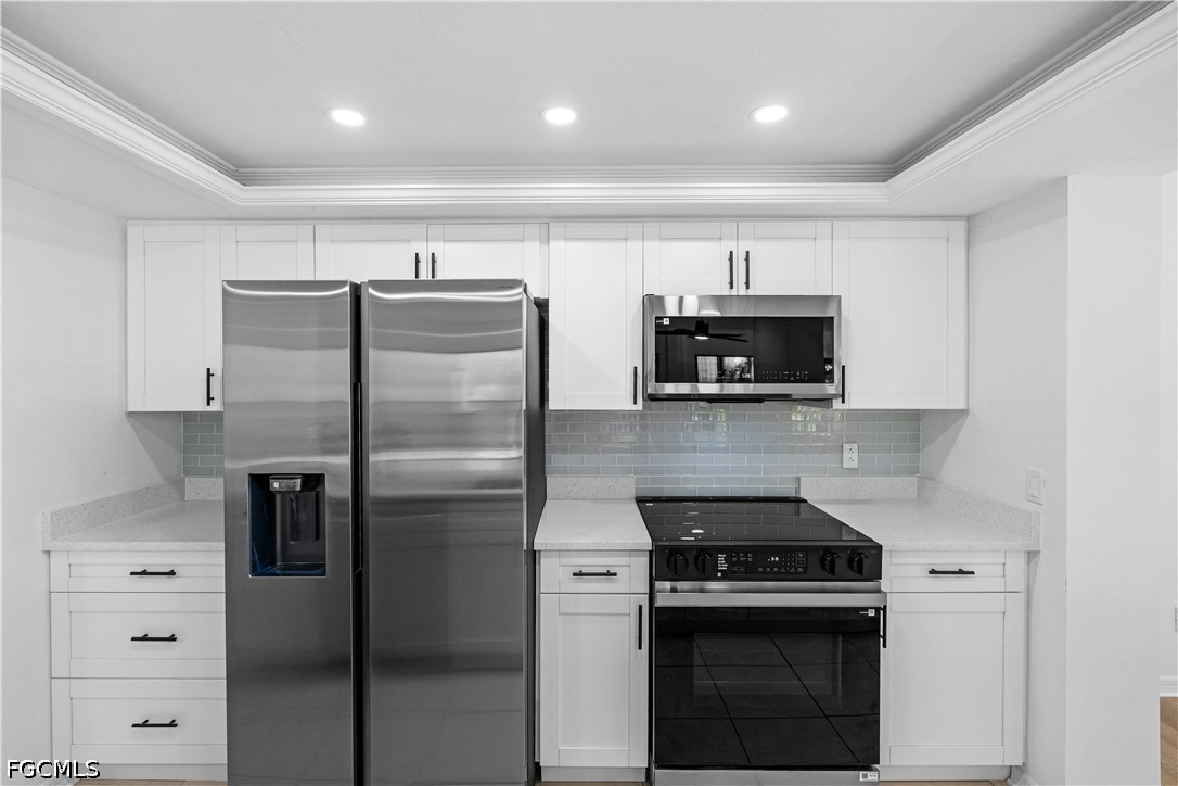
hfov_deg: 96.7
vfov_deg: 73.7
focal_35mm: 16
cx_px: 589
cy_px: 393
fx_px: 524
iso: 500
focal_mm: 16
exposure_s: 1/160
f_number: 4
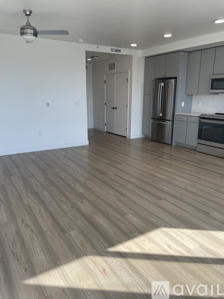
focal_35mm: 26
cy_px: 150
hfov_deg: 53.0
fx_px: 224
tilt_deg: -14.6
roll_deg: -0.6
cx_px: 112
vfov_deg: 67.3
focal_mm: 4.2
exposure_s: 1/327
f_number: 1.6
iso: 32
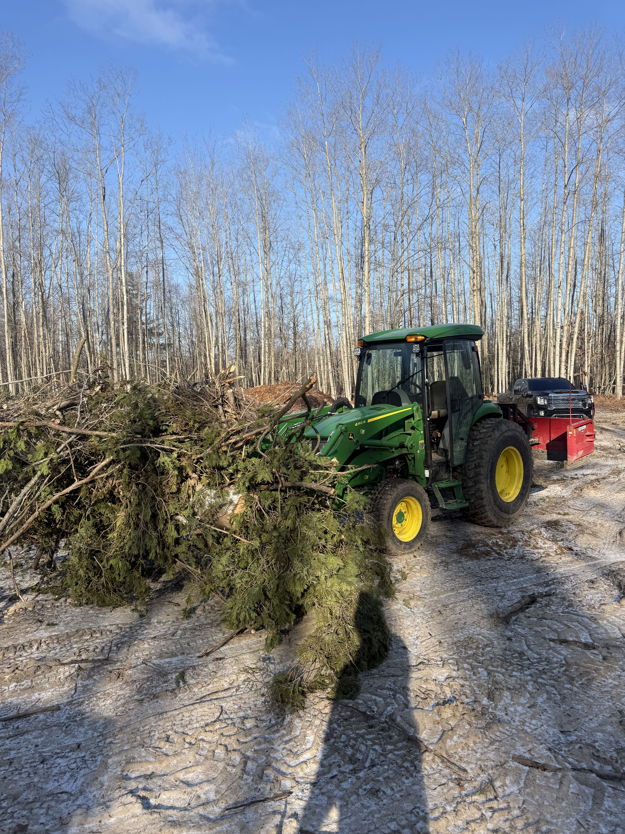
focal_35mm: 24
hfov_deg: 56.8
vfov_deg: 71.6
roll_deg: -0.7
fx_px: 578
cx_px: 312
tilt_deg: -2.6
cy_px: 417
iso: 80
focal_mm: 6.76
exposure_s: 1/2611
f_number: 1.78
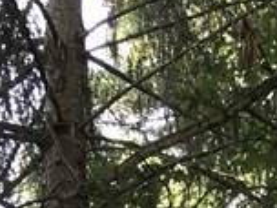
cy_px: 619
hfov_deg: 10.3
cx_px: 312
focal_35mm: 189
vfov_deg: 7.0
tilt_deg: +9.2
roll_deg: +1.4
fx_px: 1512
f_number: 1.8
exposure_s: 1/120
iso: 32
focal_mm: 3.99
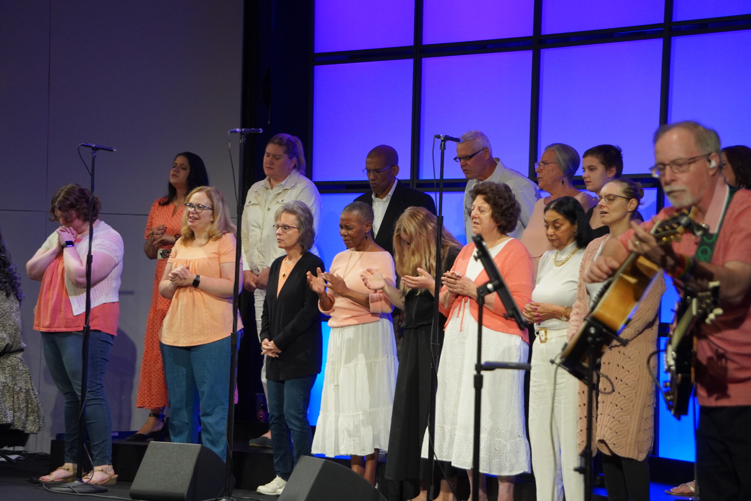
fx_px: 2847
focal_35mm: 136
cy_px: 250
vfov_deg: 10.1
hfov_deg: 15.0
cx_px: 376
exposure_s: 1/160
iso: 1250
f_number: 5.6
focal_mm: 91
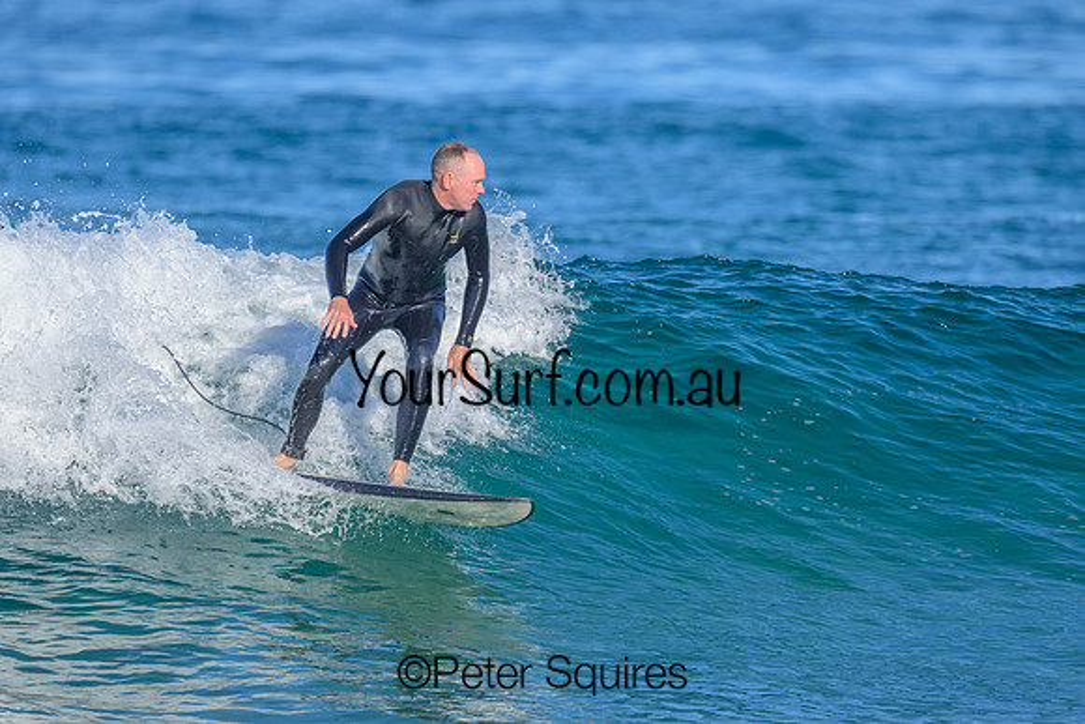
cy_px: 345
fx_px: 30433
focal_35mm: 1010
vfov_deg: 1.4
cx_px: 528
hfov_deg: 2.0
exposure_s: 1/2000
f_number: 6.3
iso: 360
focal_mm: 800
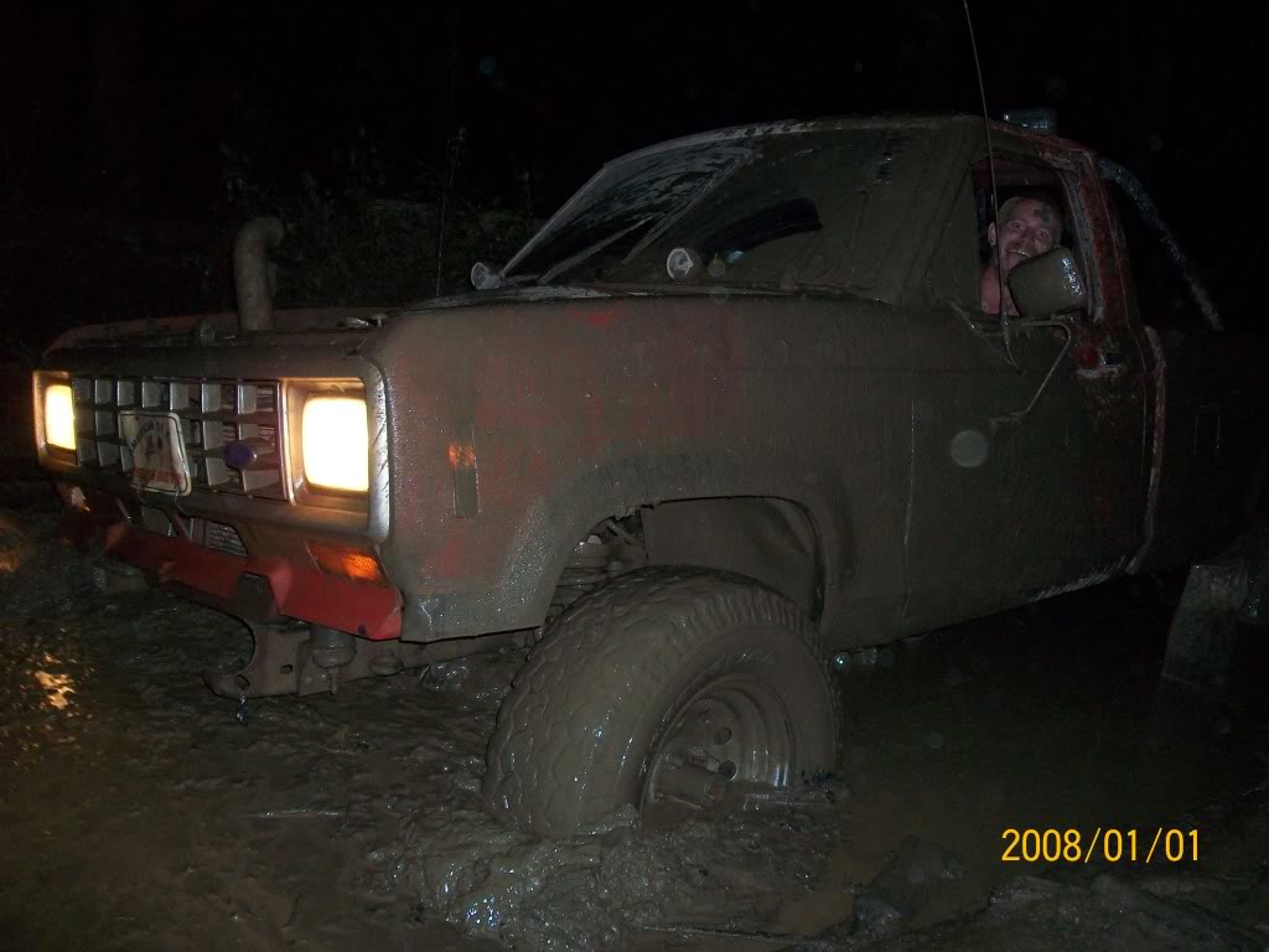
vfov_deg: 44.2
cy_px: 476
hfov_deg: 56.8
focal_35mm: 32
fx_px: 1173
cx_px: 634
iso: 200
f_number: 2.9
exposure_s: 1/30
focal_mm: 5.7
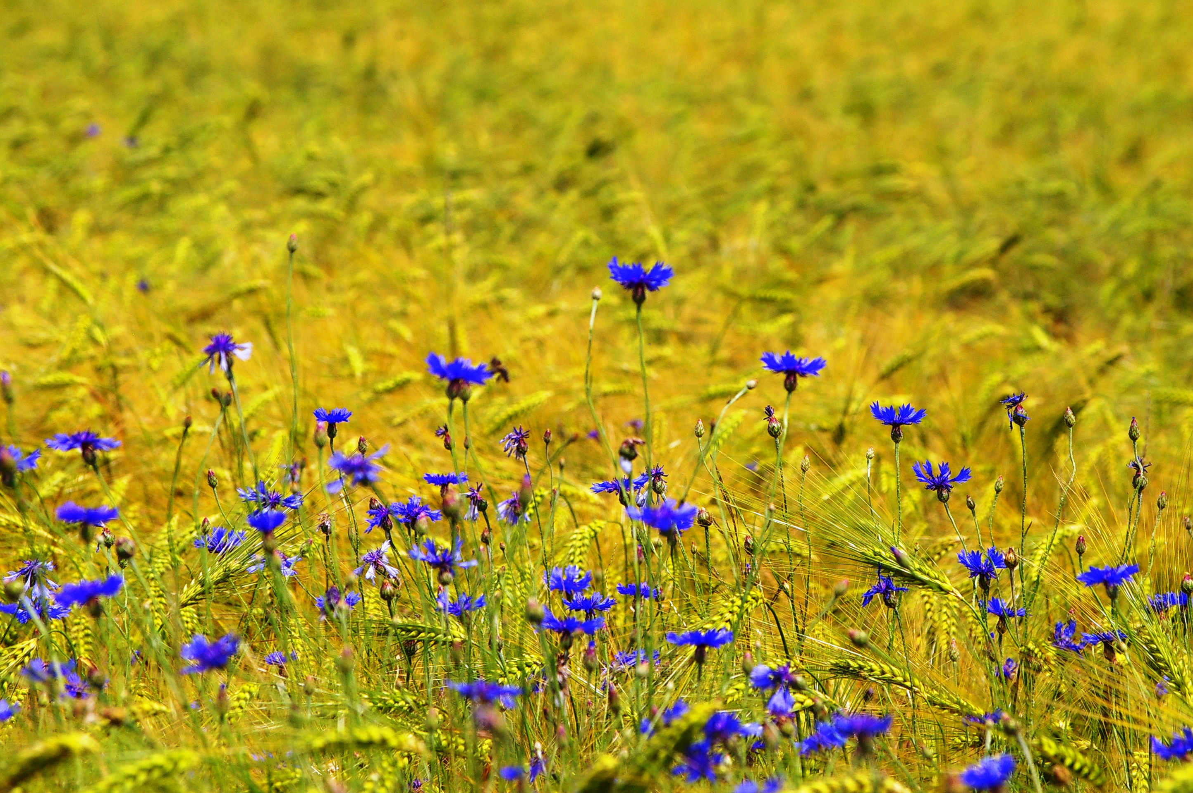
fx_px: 6473
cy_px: 413
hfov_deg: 10.5
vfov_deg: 7.0
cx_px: 622
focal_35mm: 196
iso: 400
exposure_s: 1/1000
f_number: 9.5
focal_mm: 125
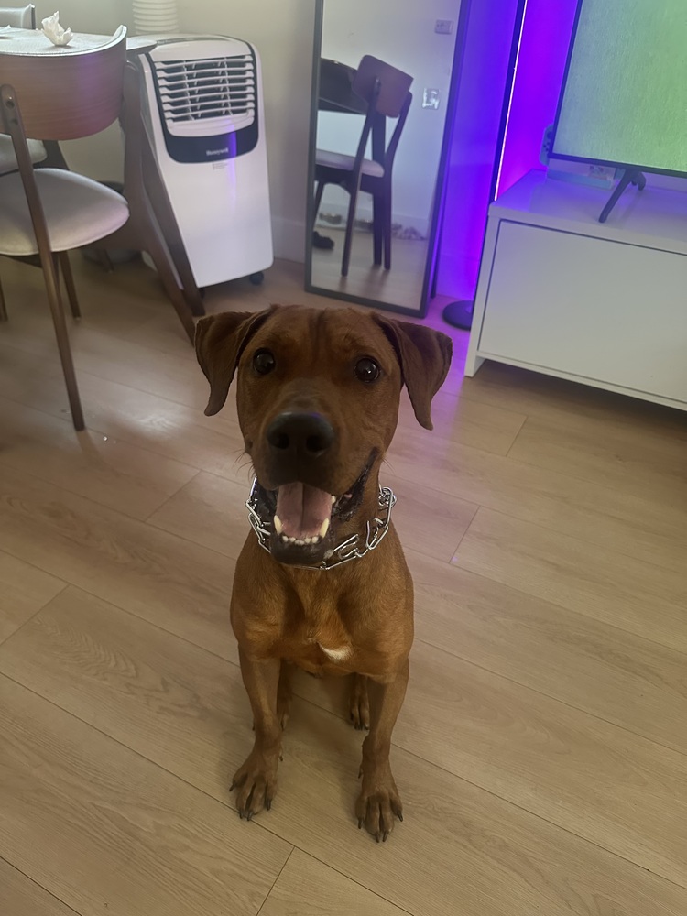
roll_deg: -2.4
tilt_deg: -37.9
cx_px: 344
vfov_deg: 71.6
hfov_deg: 56.8
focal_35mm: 24
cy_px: 458
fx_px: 635
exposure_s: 1/60
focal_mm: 6.86
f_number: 1.78
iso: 640
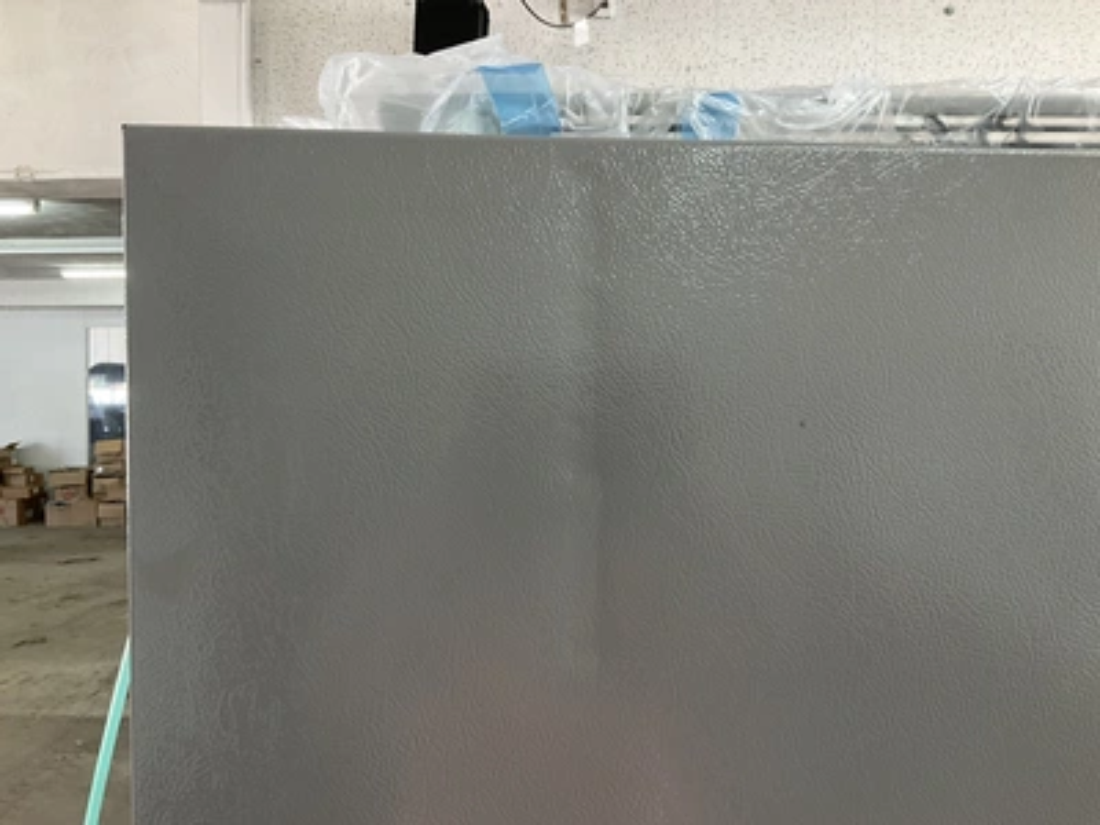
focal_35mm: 29
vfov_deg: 48.2
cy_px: 412
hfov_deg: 61.7
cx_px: 550
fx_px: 922
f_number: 1.8
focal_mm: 3
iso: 80
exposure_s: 1/60
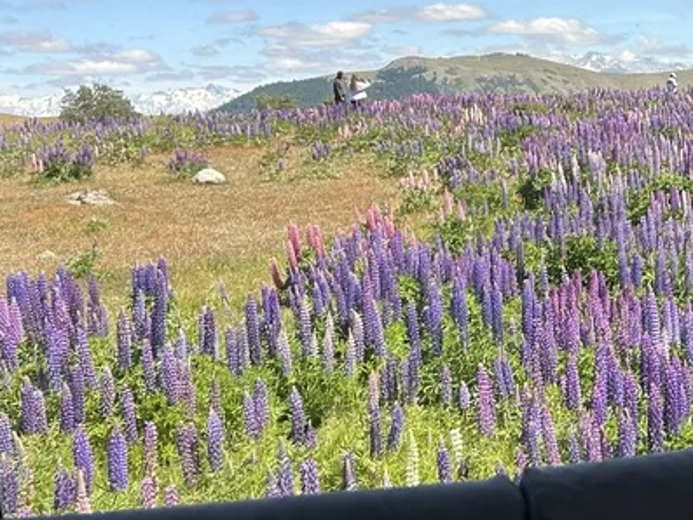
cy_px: 103
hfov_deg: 26.5
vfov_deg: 21.7
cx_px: 780
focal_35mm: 67
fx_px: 1342
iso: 50
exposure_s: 1/769
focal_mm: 5.7
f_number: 1.5
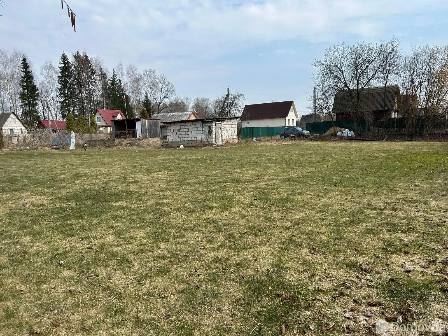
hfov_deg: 67.3
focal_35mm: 26
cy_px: 168
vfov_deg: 53.1
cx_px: 224
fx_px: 336
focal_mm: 5.7
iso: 50
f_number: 1.5
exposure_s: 1/2762
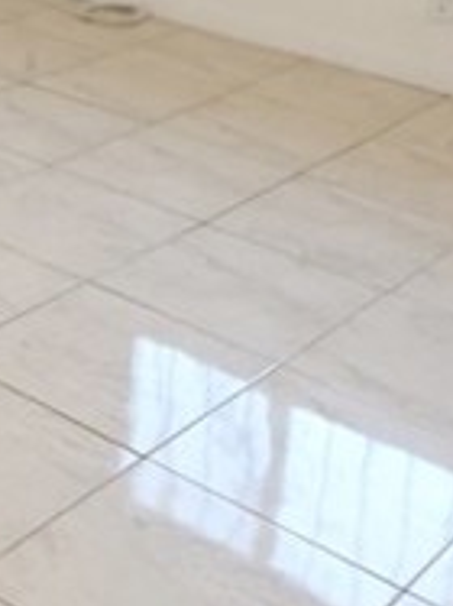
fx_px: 1380
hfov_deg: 17.7
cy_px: -147
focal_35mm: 79
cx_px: -104
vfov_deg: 22.5
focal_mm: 10
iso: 900
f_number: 5.6
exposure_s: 1/60
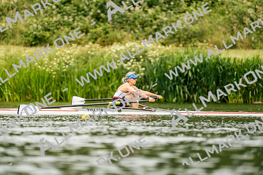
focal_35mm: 600
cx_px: 132
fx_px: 4384
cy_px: 88
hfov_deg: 3.4
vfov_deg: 2.3
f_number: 6.3
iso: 640
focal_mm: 600
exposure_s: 1/2000
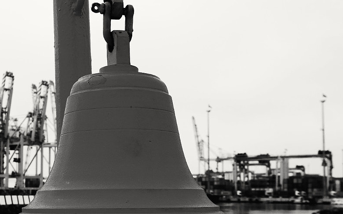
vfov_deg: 23.0
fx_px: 523
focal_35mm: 56
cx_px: 110
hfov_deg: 35.9
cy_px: 156
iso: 100
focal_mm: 18
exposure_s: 1/400
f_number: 8
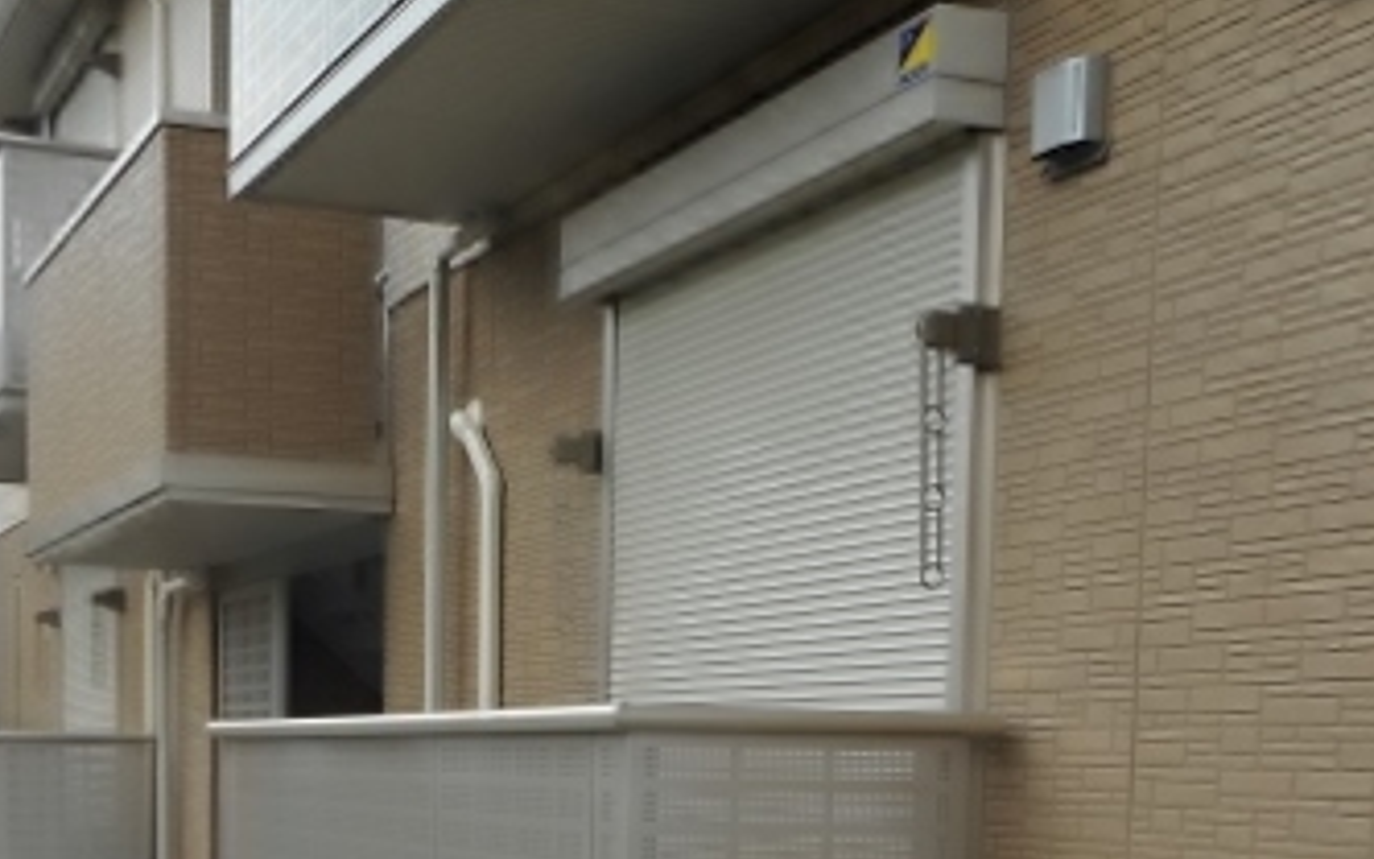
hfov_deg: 38.9
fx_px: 1909
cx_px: 408
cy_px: 937
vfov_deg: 23.8
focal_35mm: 51
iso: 80
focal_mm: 4.5
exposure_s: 1/100
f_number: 3.7
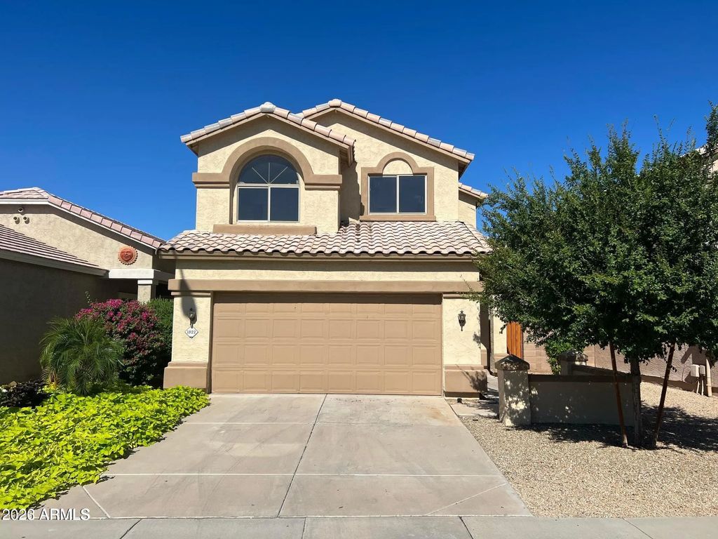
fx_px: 539
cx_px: 359
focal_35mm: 26
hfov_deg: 67.3
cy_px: 270
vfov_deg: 53.1
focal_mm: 5.7
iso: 50
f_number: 1.5
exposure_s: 1/6211
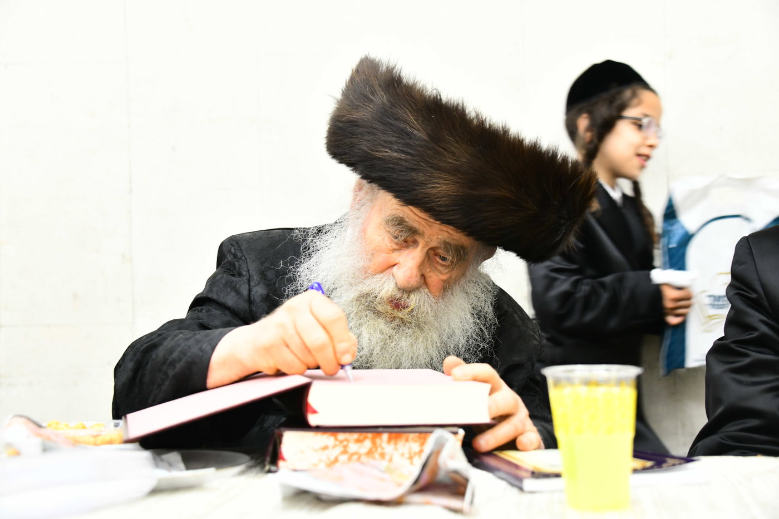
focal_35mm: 56
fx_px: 1212
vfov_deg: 24.2
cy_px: 260
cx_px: 390
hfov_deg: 35.6
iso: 3200
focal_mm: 56
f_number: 5
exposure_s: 1/100
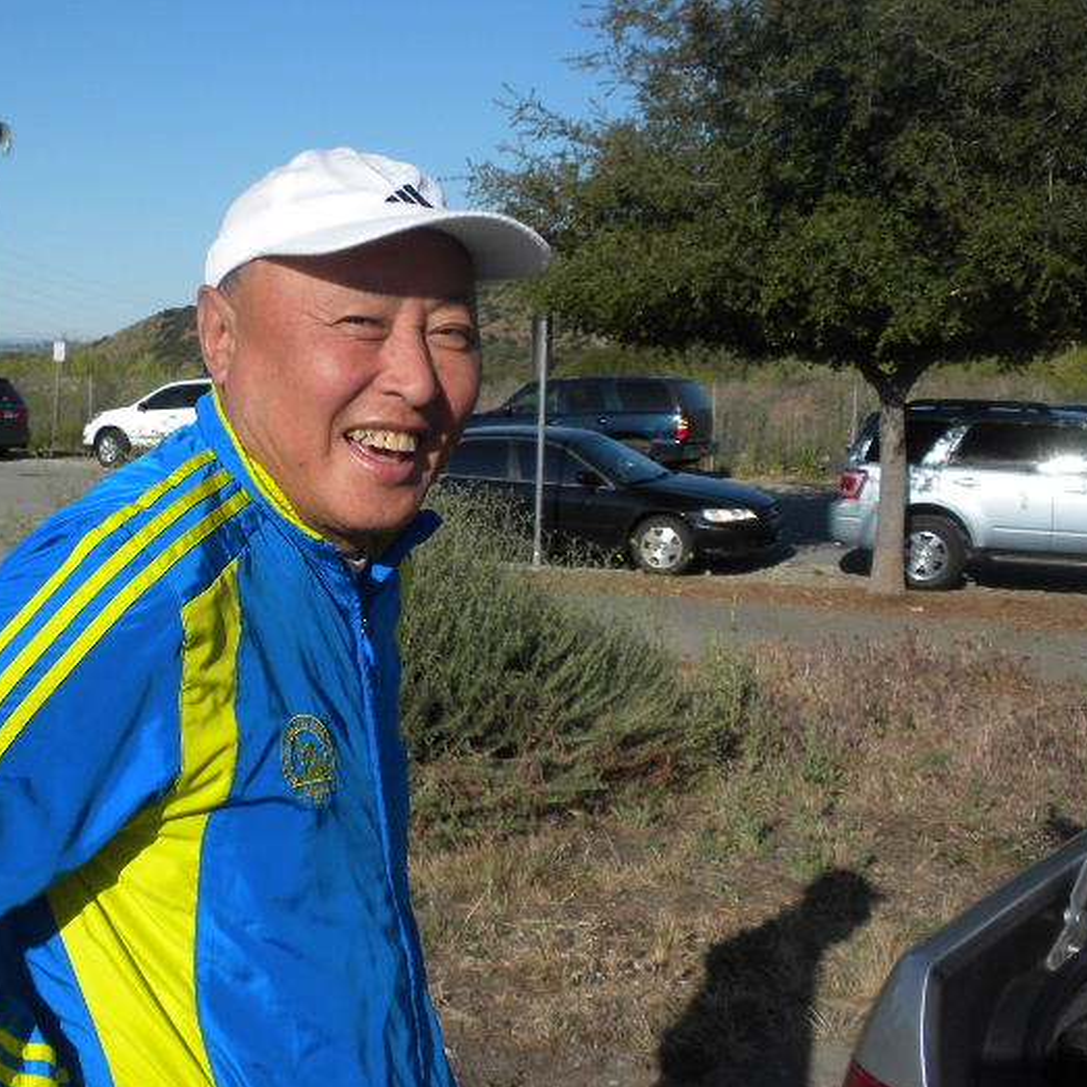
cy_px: 488
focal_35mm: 50
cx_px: 283
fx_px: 1776
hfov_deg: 33.4
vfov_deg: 34.0
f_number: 10
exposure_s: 1/149
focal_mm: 6.6
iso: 64
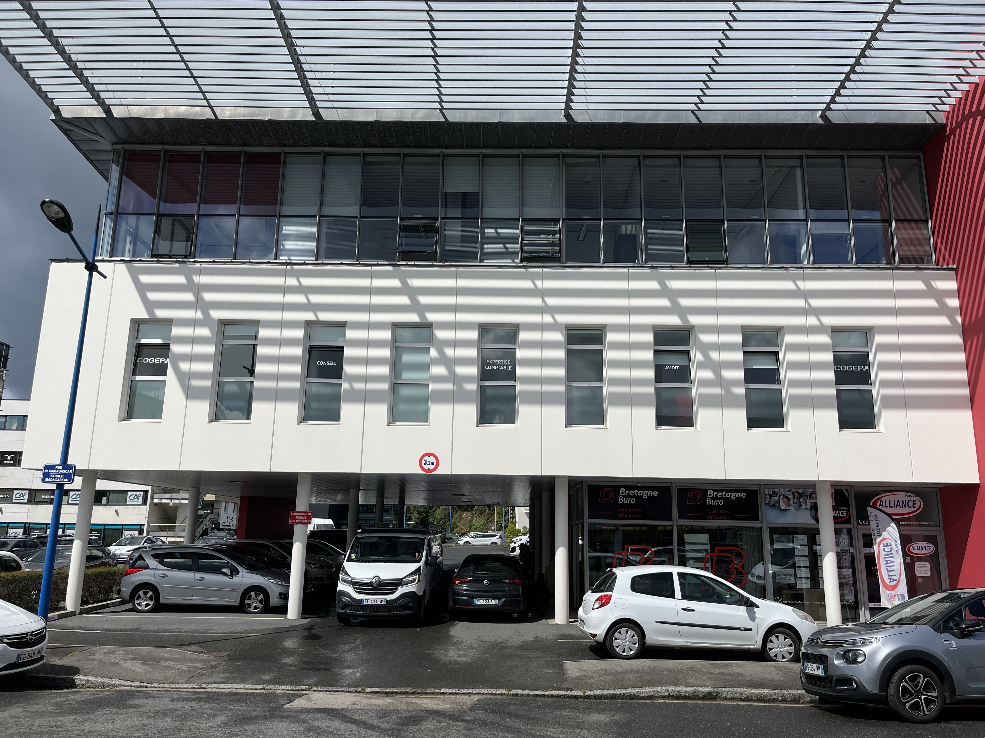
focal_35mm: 26
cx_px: 492
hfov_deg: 67.3
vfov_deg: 53.1
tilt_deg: +11.2
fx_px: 740
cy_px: 369
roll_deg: -0.6
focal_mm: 5.1
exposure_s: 1/6897
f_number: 1.6
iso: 50
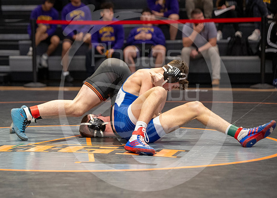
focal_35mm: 137
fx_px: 1078
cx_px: 86
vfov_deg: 10.5
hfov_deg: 14.6
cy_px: 132
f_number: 2.8
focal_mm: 98
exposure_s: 1/1000
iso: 3200
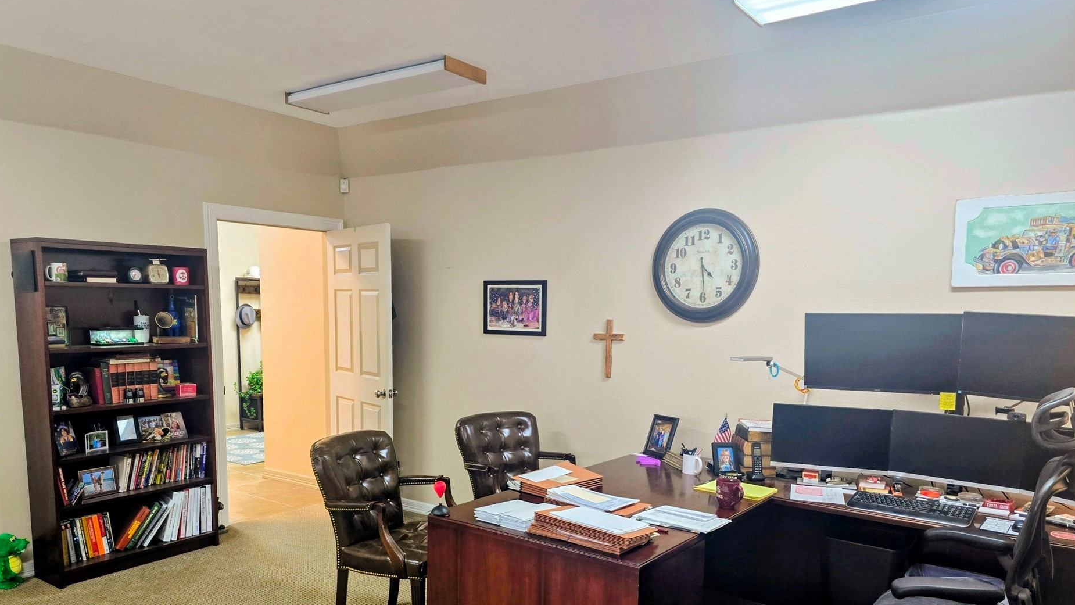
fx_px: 741
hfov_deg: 71.9
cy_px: 409
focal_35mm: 26
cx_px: 524
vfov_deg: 43.7
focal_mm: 6.3
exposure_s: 1/66
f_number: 1.7
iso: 100
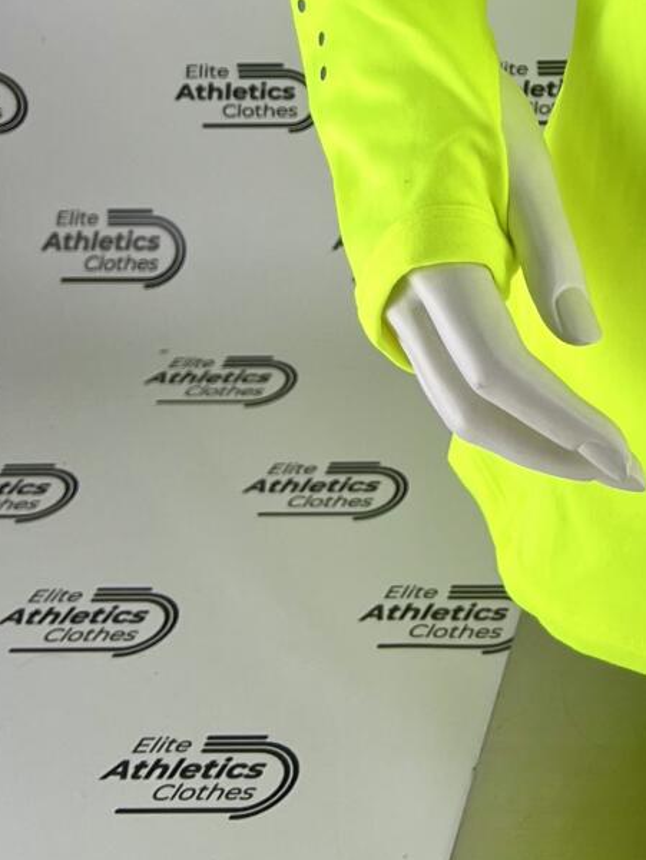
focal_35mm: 83
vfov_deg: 21.6
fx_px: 2065
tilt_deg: -19.8
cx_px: 930
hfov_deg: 16.4
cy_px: -212
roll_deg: +1.7
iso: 40
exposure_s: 1/100
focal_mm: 5.7
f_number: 1.5
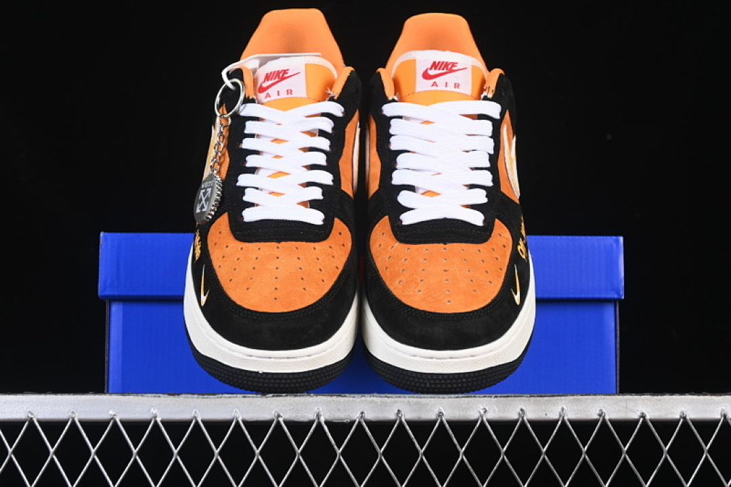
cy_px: 244
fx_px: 1523
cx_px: 366
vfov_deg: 18.2
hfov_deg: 27.0
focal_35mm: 75
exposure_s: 1/60
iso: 160
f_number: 6.3
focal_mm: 50
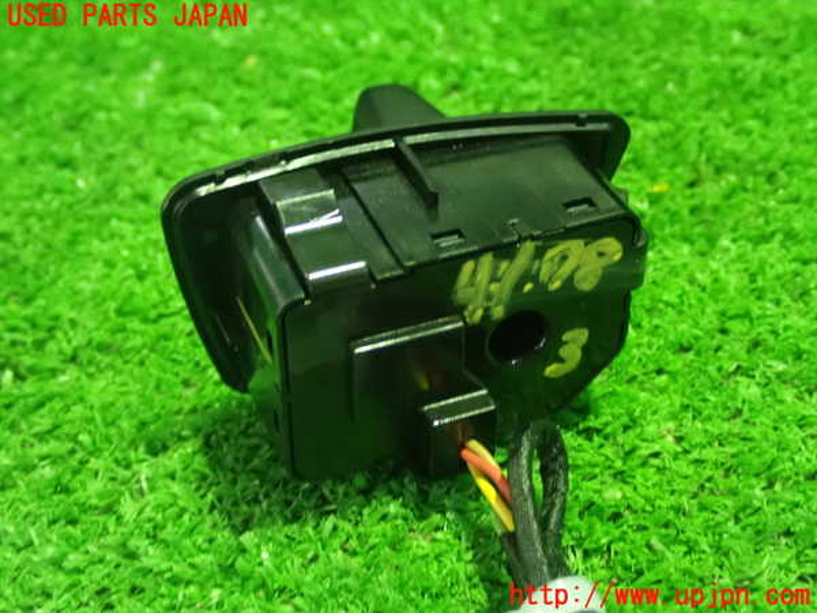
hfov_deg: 33.2
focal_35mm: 58
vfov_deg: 25.2
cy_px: 306
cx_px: 408
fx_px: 1369
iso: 1600
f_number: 3.5
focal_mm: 10.35
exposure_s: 1/13
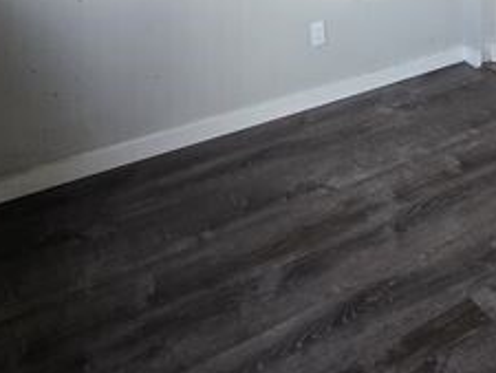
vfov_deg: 33.1
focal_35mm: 37
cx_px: 357
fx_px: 530
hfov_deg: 48.6
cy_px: -51
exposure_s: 1/60
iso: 160
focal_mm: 2.2
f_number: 2.2
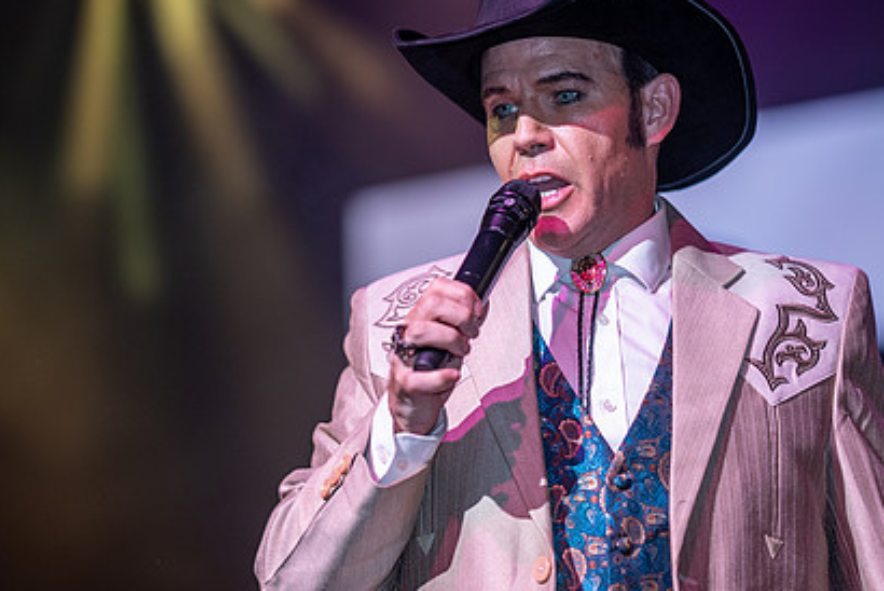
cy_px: 215
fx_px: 4693
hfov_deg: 10.8
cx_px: 403
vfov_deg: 7.2
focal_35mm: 191
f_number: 1.8
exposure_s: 1/250
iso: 320
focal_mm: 135
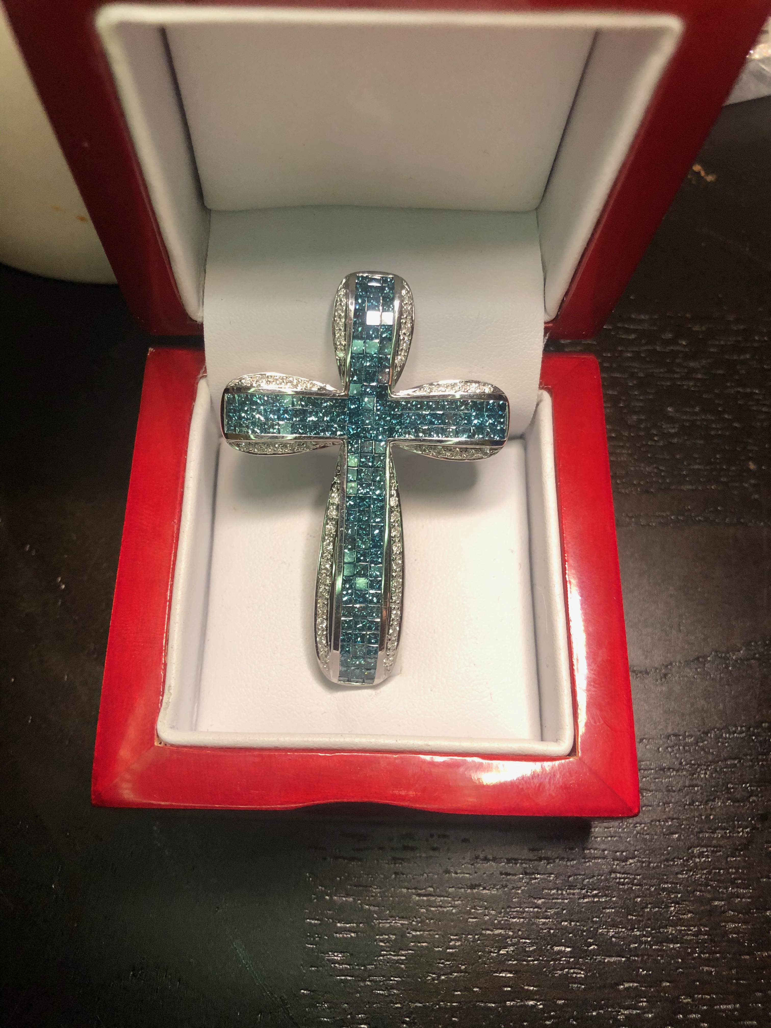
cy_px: 514
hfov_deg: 49.7
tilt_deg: -68.4
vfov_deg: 63.4
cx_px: 386
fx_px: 832
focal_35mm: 28
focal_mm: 4
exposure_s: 1/32
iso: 40
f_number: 1.8
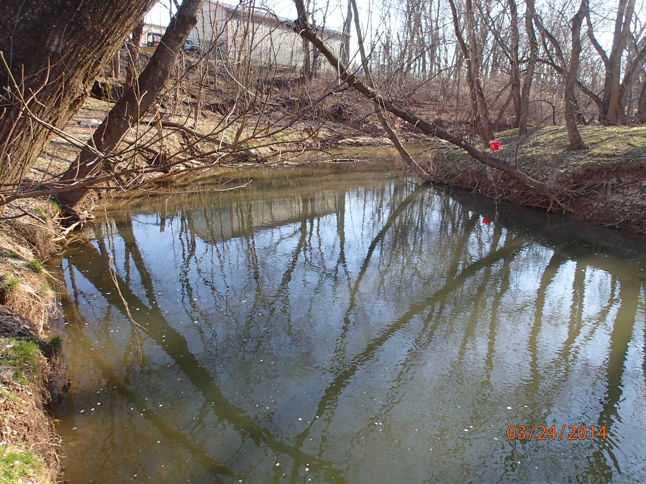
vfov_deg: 54.9
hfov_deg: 69.4
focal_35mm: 25
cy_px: 242
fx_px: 467
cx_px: 323
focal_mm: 4.5
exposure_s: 1/500
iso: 200
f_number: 2.8
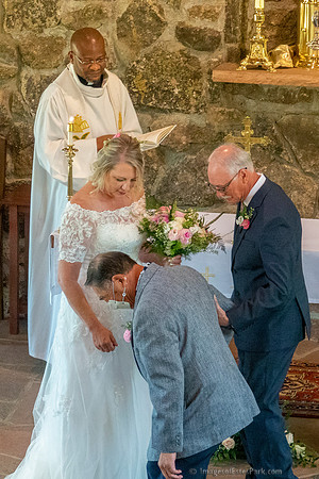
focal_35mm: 111
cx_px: 160
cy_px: 240
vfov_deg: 18.4
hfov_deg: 12.3
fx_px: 1475
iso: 2500
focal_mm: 40.73
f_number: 4
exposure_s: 1/125
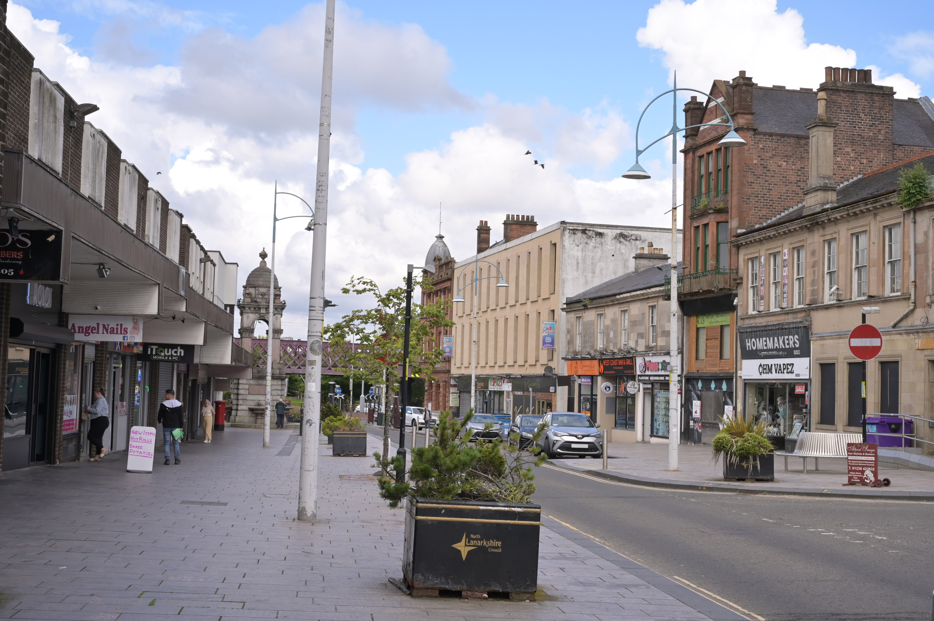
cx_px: 467
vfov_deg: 29.2
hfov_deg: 42.8
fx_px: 1193
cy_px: 310
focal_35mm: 46
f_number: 14
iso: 400
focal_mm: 46
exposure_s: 1/200
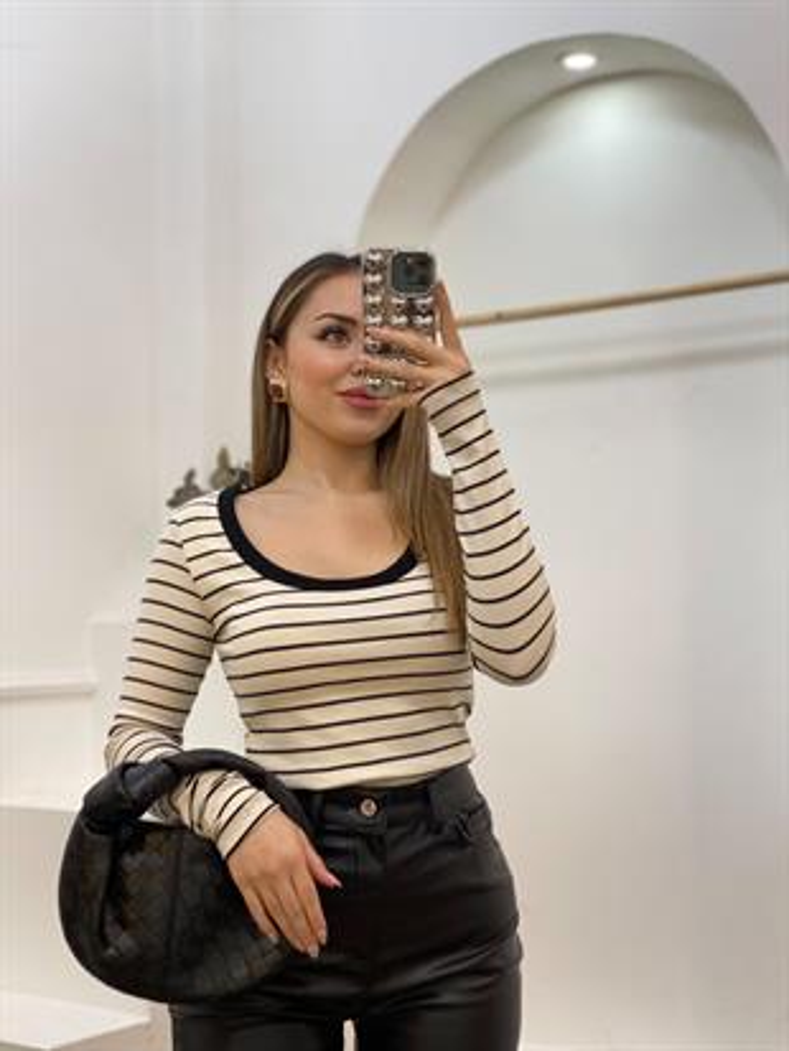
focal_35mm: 52
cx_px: 394
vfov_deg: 36.8
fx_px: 1579
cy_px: 526
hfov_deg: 28.0
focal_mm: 6
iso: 64
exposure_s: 1/100
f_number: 2
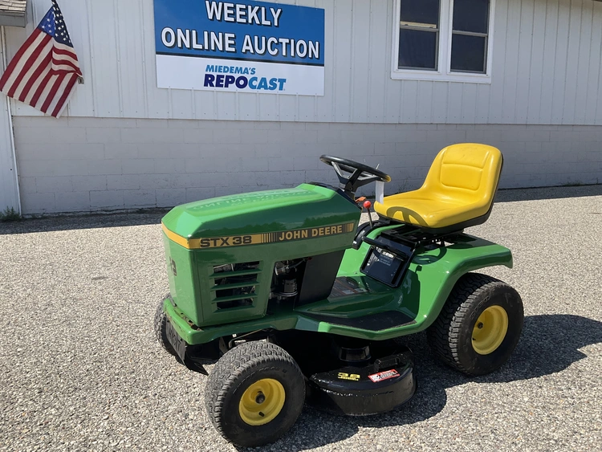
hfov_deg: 61.6
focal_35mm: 29
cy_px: 226
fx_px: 504
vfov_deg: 48.3
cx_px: 301
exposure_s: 1/1377
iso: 25
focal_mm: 3
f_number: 1.8
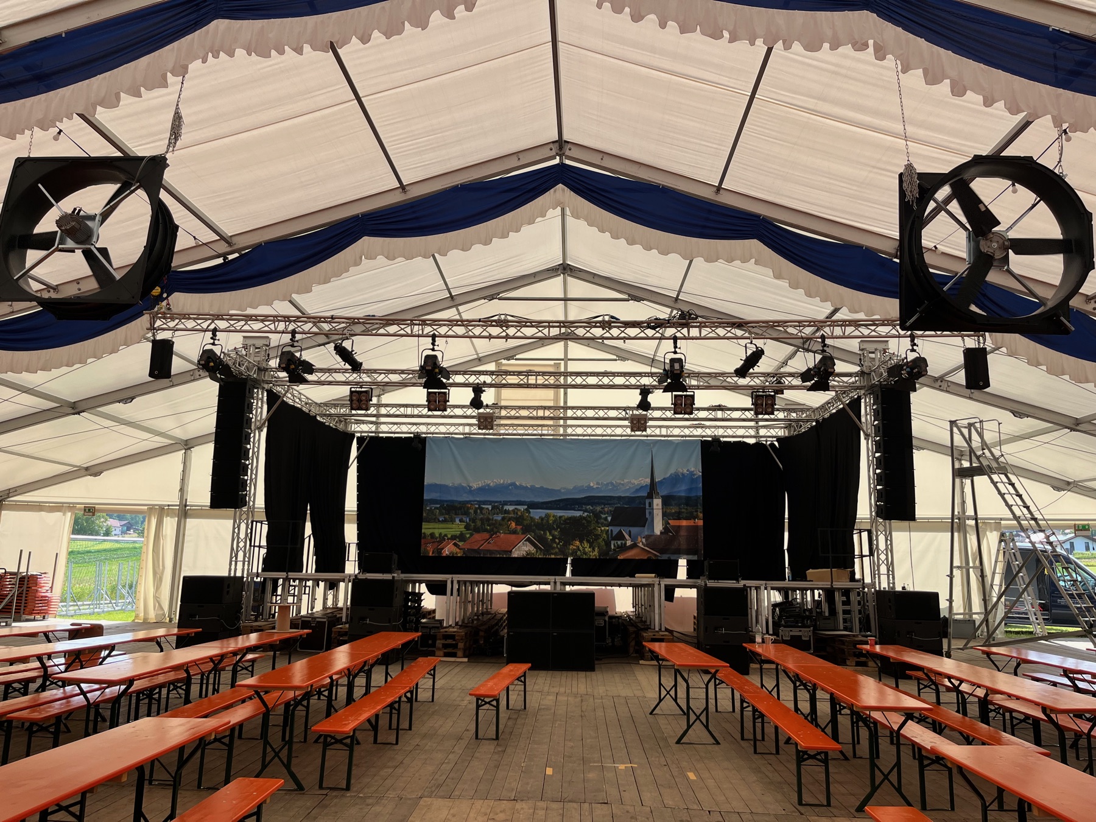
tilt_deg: +11.5
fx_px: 823
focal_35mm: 26
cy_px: 411
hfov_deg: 67.3
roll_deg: -0.6
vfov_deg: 53.1
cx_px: 548
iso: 50
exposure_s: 1/935
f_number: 1.6
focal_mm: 5.1
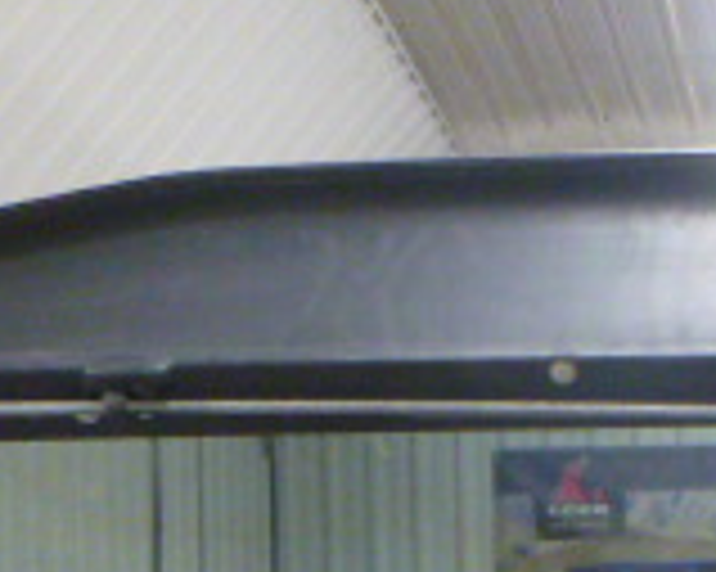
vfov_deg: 14.4
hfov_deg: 18.1
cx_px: 959
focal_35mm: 98
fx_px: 2075
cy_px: 914
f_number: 3.9
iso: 400
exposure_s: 1/15
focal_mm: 4.5
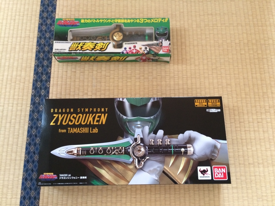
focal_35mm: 29
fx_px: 230
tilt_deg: -76.5
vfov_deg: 48.2
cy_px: 103
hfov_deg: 61.7
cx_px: 138
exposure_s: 1/24
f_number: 2.2
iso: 320
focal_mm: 4.15
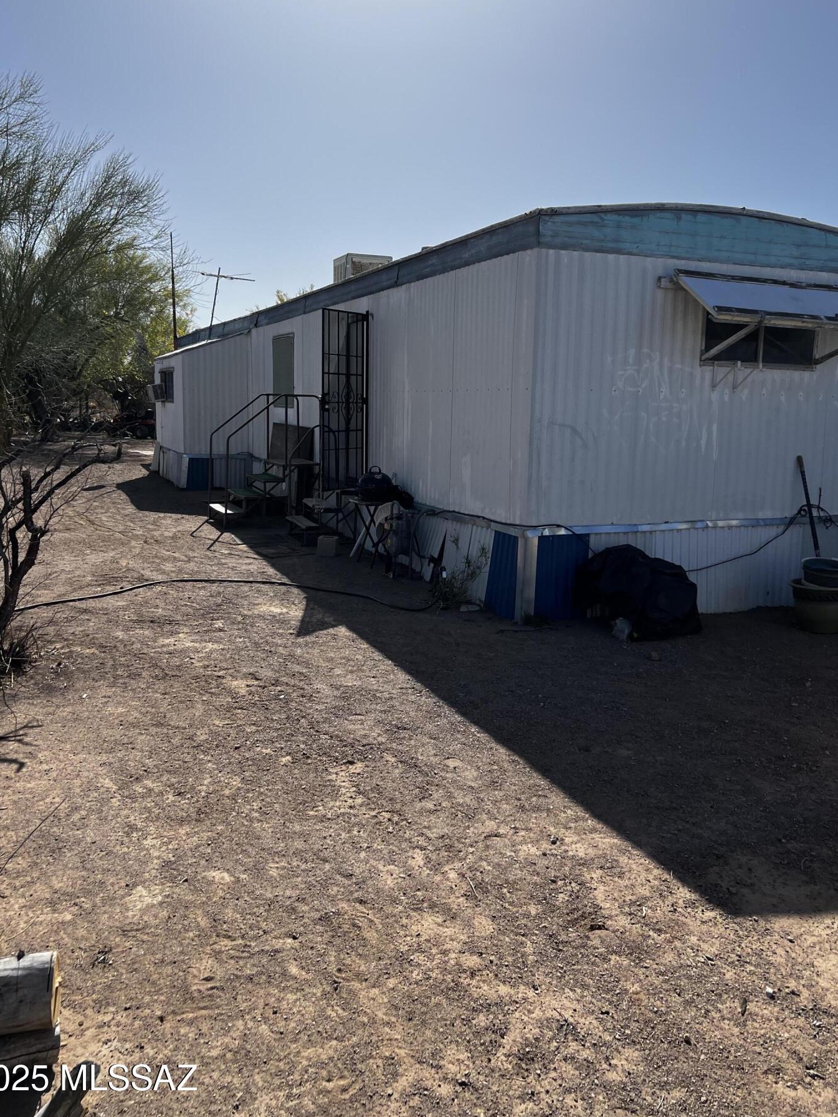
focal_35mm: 29
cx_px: 410
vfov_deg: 61.6
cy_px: 512
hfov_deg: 48.2
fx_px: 936
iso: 50
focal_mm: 5.7
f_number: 1.5
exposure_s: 1/6579
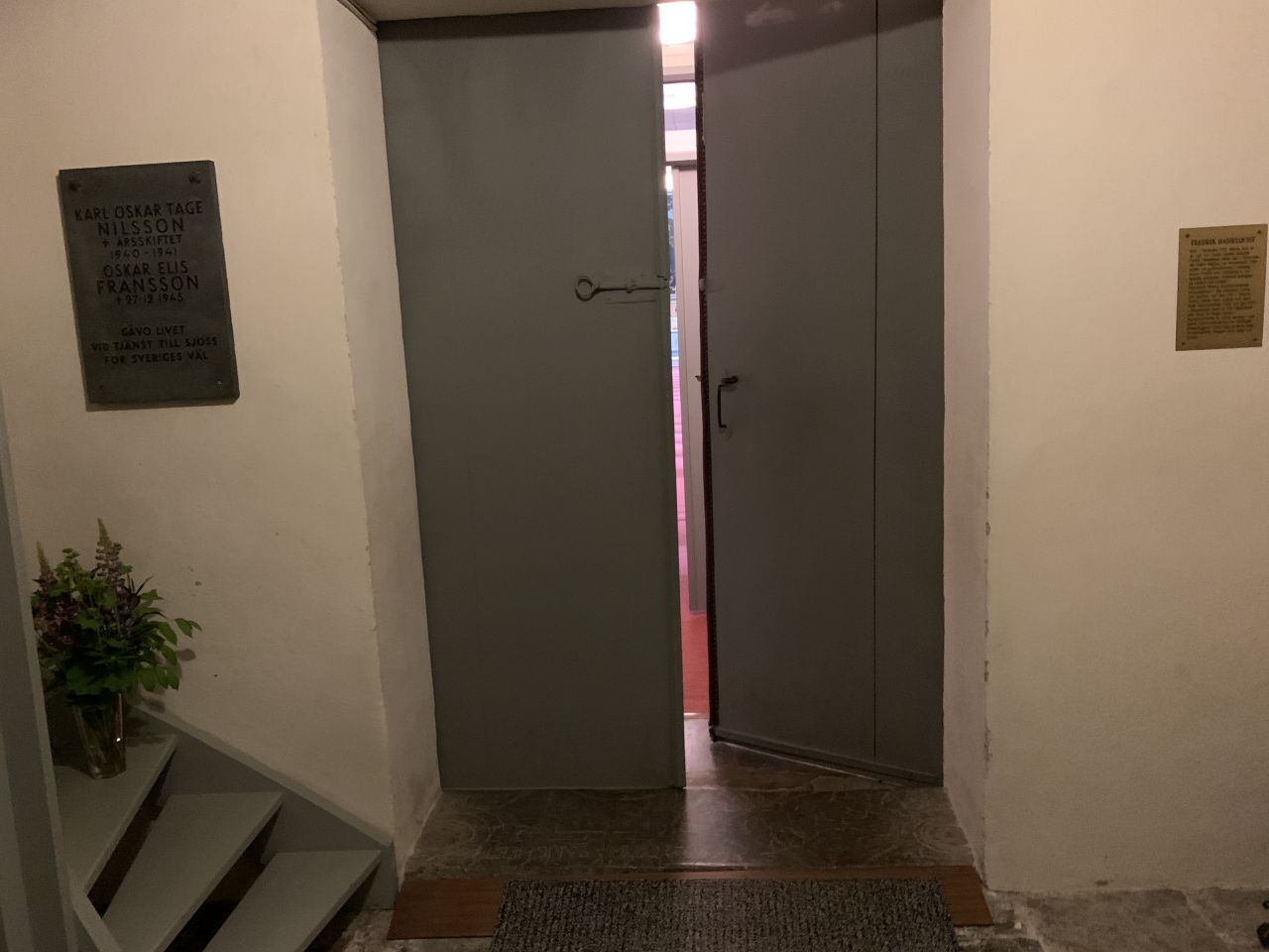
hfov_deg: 67.3
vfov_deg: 53.1
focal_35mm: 26
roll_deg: +5.6
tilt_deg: -6.7
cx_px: 634
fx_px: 953
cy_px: 476
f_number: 1.8
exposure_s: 1/20
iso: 640
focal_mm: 4.25
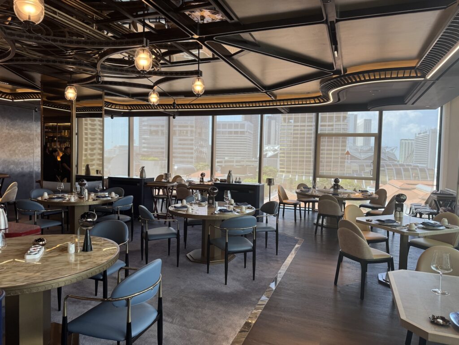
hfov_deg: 71.6
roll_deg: -0.9
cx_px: 230
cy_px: 172
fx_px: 318
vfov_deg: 56.8
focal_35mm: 24
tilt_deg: -3.0
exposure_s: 1/101
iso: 125
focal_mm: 6.76
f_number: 1.78
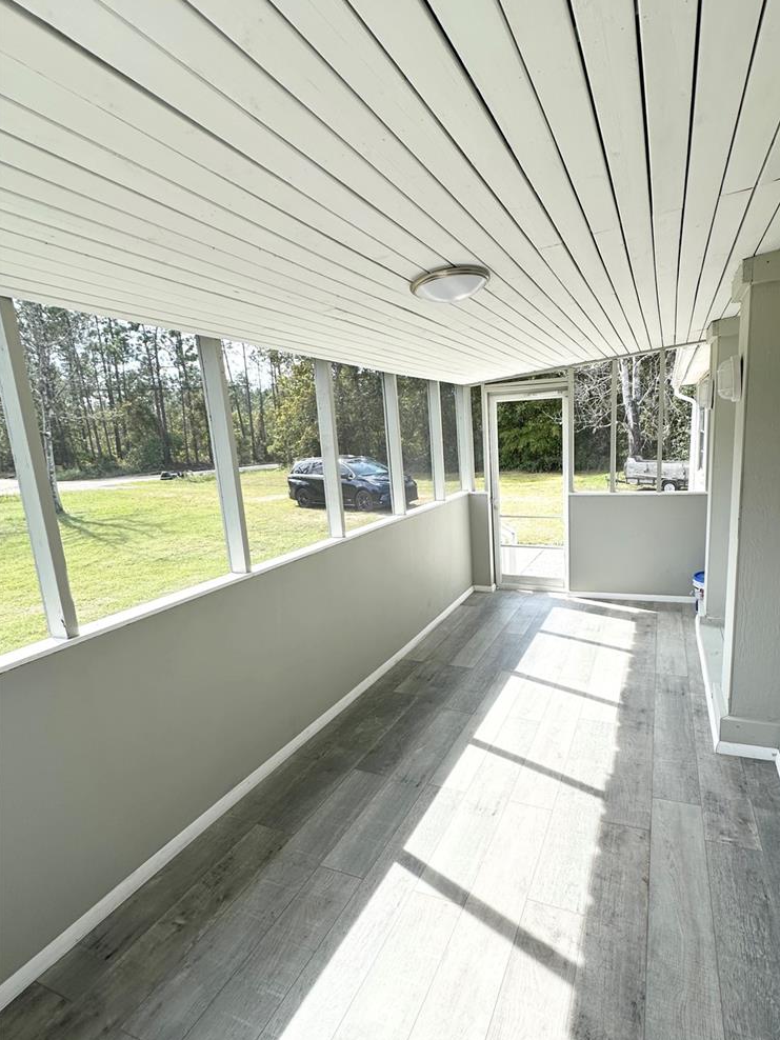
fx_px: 511
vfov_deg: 91.0
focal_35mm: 17
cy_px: 522
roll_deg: +2.1
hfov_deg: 73.9
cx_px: 471
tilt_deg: -10.1
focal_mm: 2.22
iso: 40
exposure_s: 1/548
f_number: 2.2
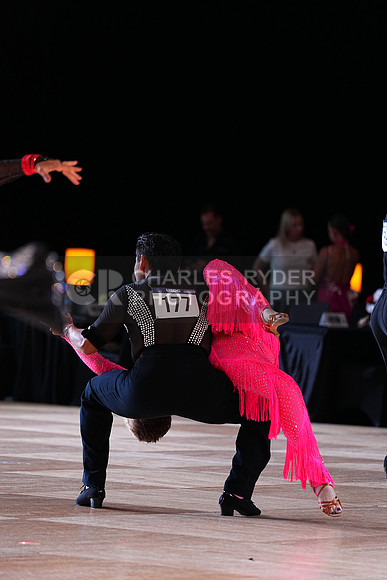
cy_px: 290
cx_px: 194
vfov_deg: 10.3
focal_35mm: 200
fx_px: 3223
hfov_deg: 6.9
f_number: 4
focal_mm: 200
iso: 2500
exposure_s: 1/400
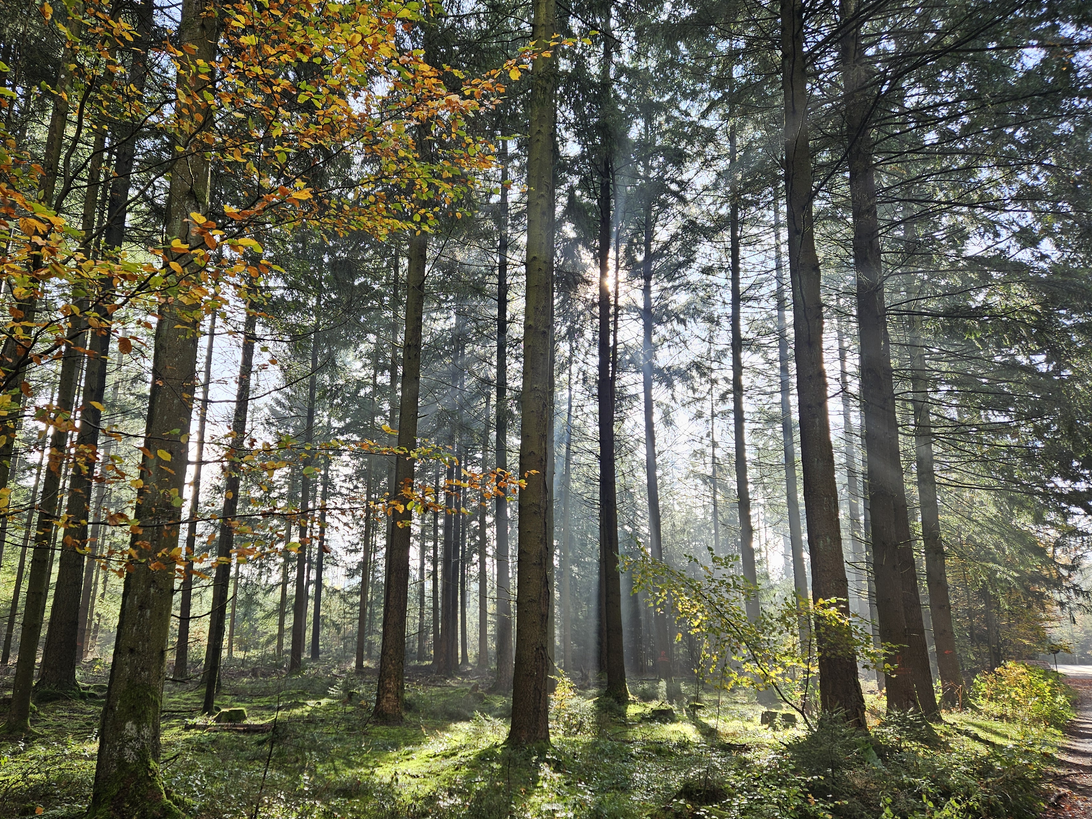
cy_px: 432
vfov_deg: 51.3
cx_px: 464
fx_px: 852
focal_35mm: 27
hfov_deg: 65.0
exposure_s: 1/194
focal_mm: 5.4
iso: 25
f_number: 1.8
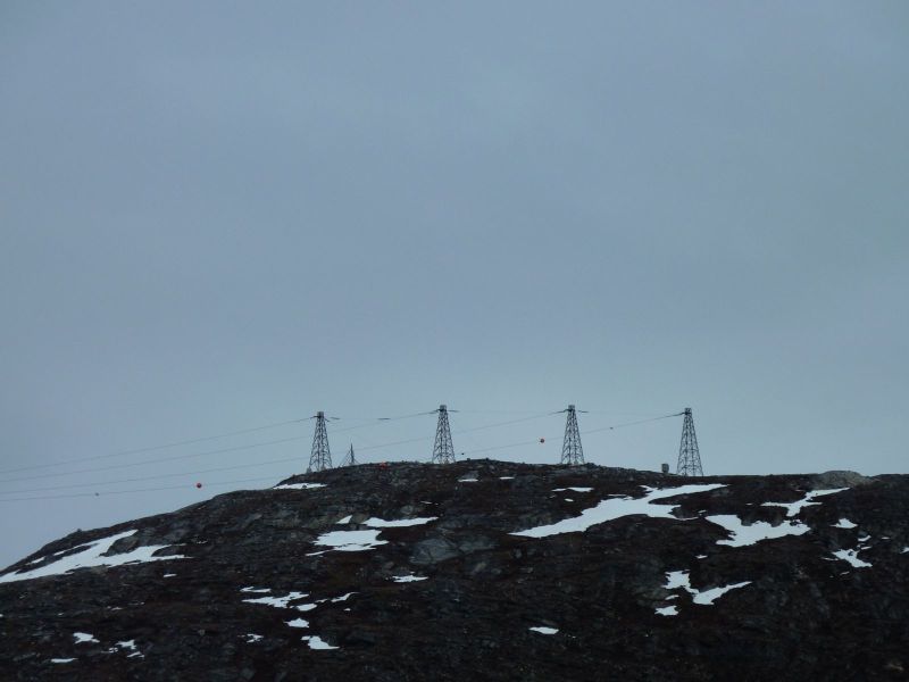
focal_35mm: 158
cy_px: 341
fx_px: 4149
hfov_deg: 12.5
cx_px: 454
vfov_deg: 9.4
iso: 80
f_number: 5.6
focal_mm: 25.9
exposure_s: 1/640
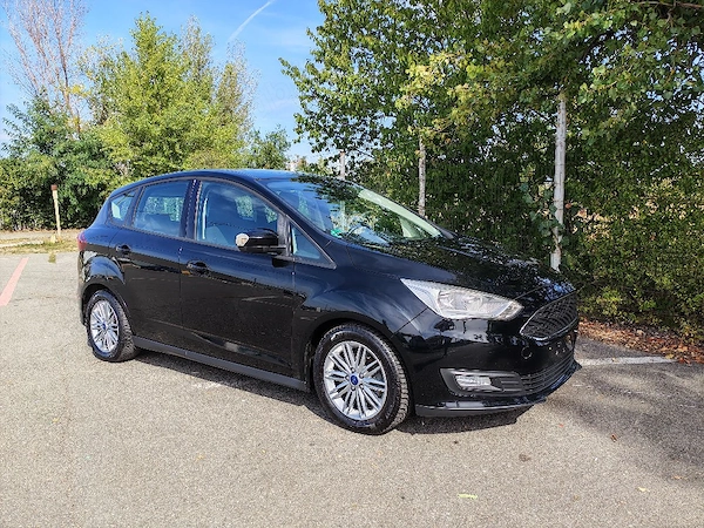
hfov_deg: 65.3
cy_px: 264
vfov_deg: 51.4
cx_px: 352
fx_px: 549
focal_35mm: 27
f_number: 1.9
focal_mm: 6.12
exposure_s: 1/345
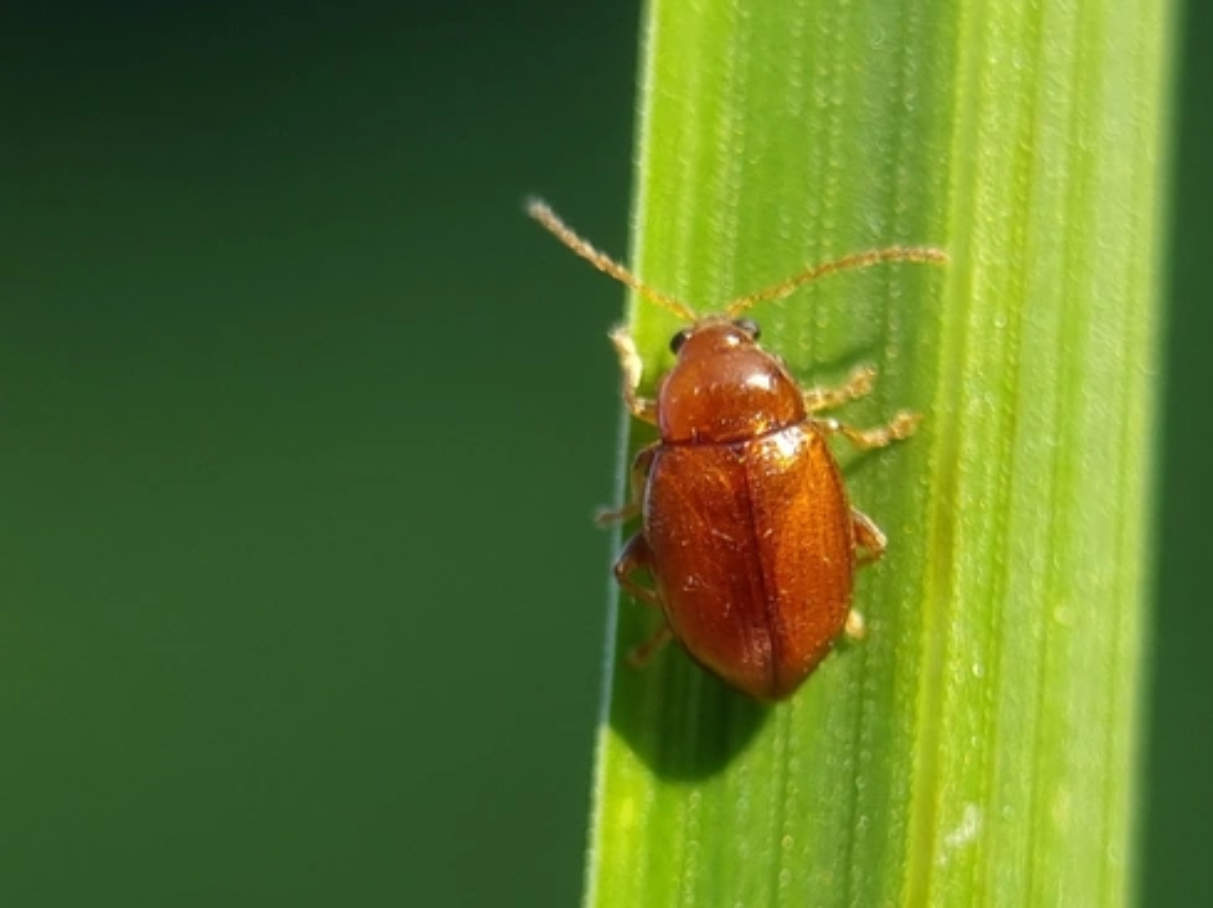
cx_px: 714
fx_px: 1191
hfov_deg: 53.7
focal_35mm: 34
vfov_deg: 41.7
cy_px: 473
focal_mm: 5.4
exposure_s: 1/556
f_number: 1.8
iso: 50
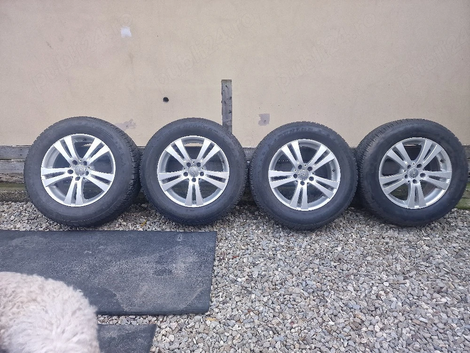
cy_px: 176
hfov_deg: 73.9
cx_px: 235
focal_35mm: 23
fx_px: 312
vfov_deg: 58.9
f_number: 1.8
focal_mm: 6.4
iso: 127
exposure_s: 1/50
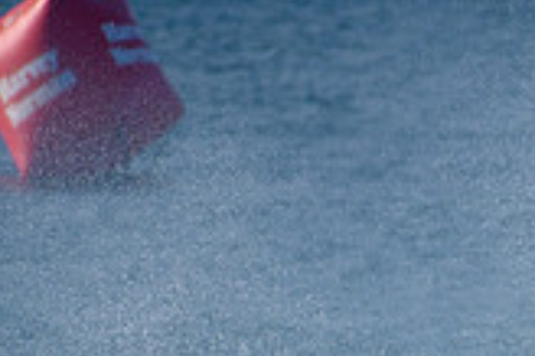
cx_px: 594
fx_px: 27035
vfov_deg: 0.8
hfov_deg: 1.1
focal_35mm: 1821
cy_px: 449
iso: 280
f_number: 5.6
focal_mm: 500
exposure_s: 1/2000
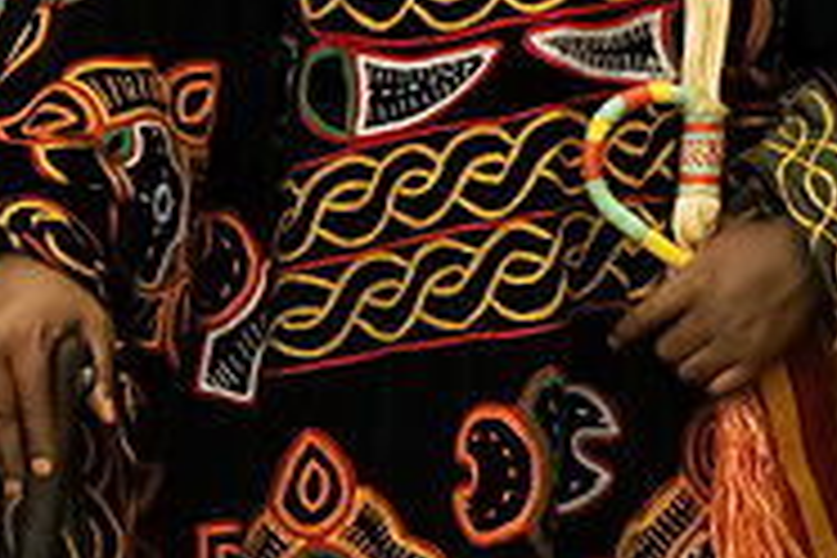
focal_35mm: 193
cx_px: -76
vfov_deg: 7.1
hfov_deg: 10.5
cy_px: 272
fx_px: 4487
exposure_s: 1/160
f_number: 3.5
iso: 12800
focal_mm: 35
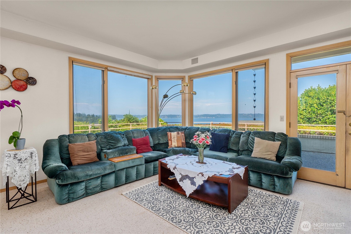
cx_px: 176
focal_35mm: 16
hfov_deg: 96.7
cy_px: 117
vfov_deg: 73.8
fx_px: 156
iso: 250
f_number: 7.1
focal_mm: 16
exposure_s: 1/30
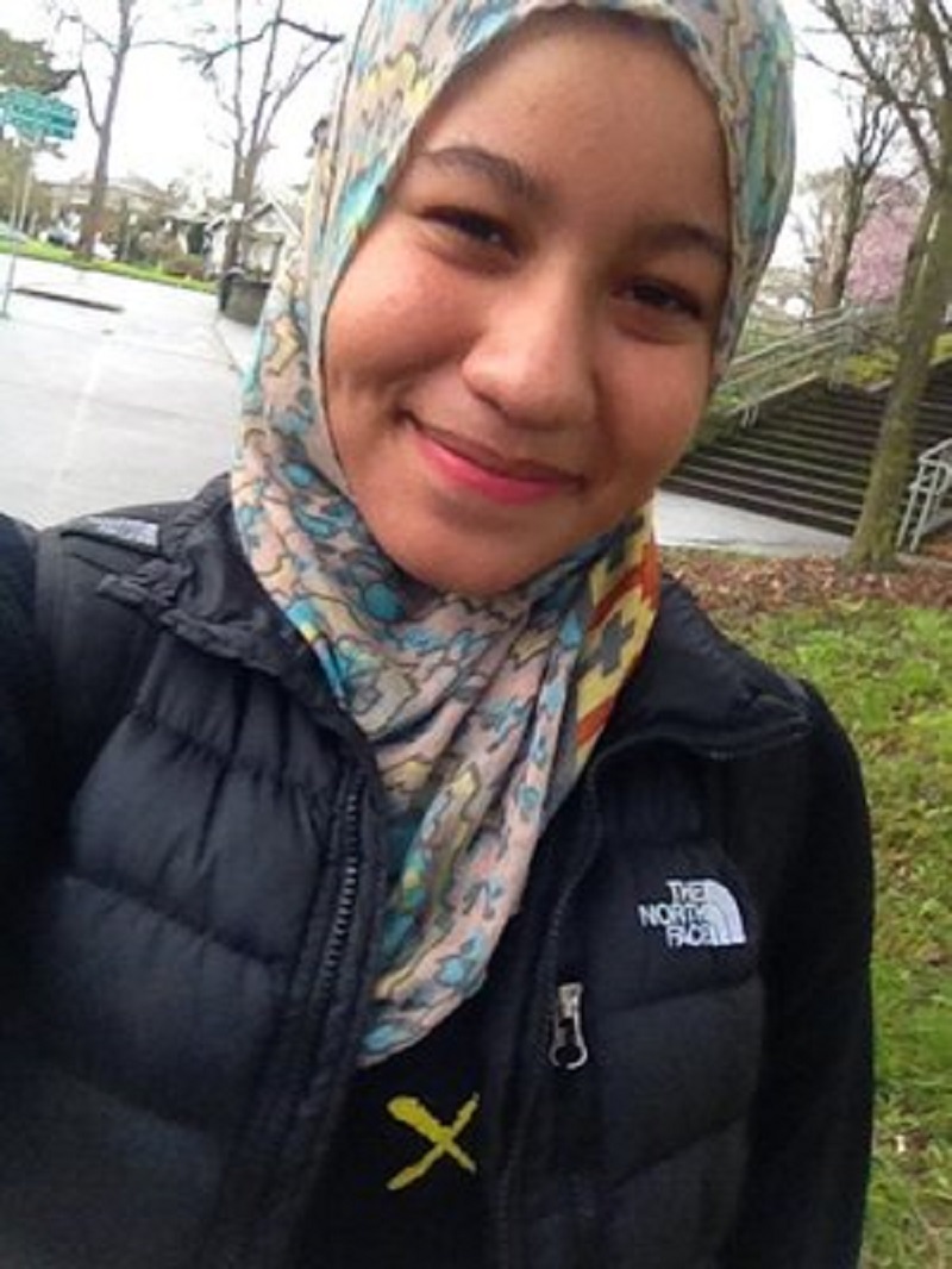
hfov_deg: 40.7
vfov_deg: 52.6
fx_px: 1283
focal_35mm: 35
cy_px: 634
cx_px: 476
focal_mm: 1.85
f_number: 2.4
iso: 125
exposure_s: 1/123
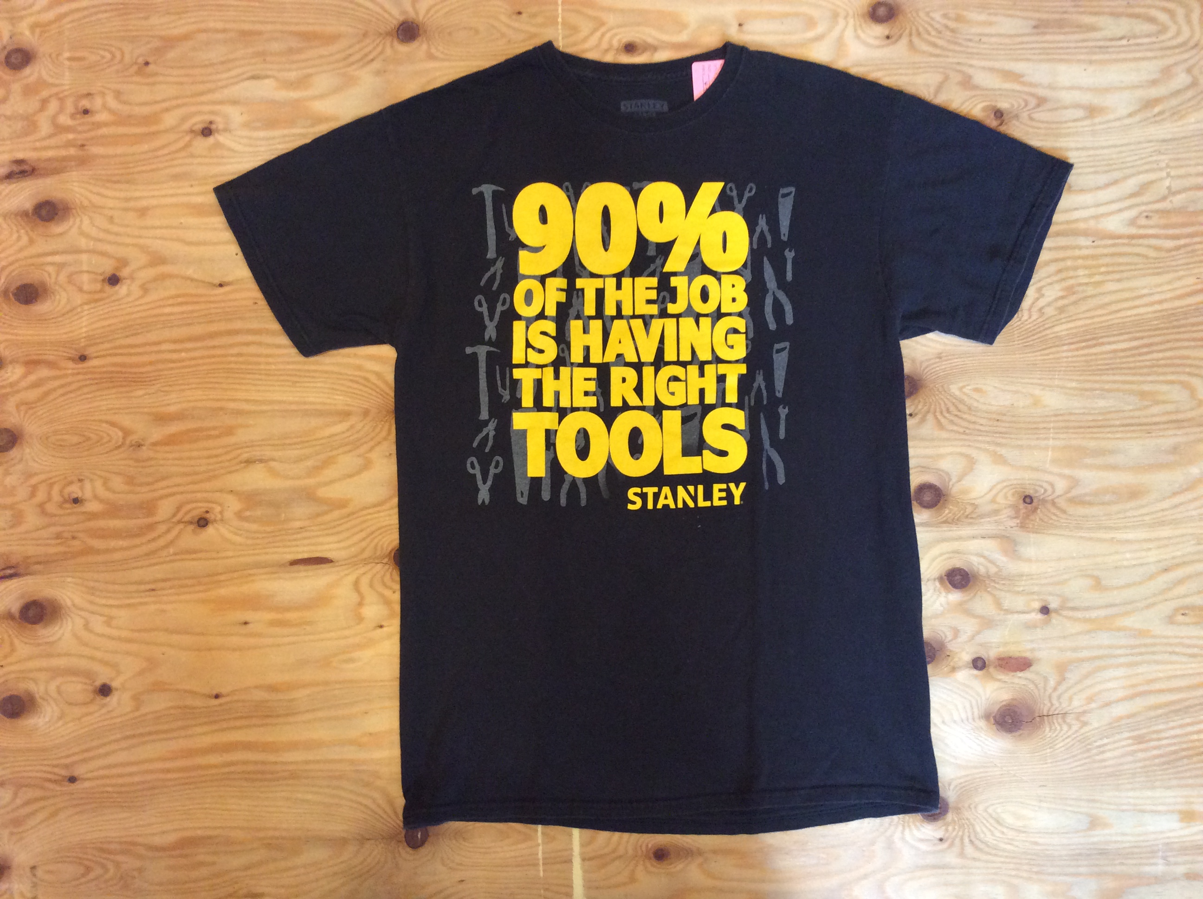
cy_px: 450
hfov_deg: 56.9
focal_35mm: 32
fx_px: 1110
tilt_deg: -67.7
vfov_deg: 44.1
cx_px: 602
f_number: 2.4
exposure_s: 1/24
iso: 200
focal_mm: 3.3
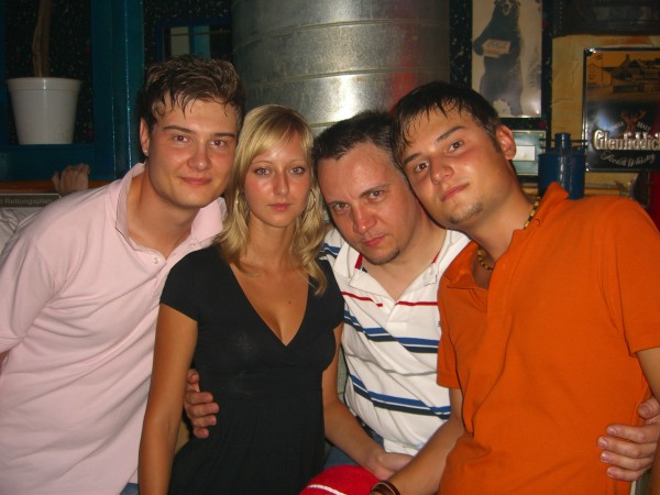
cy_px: 248
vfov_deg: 37.7
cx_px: 330
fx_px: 725
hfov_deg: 49.0
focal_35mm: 38
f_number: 2.8
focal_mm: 7.9
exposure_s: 1/60
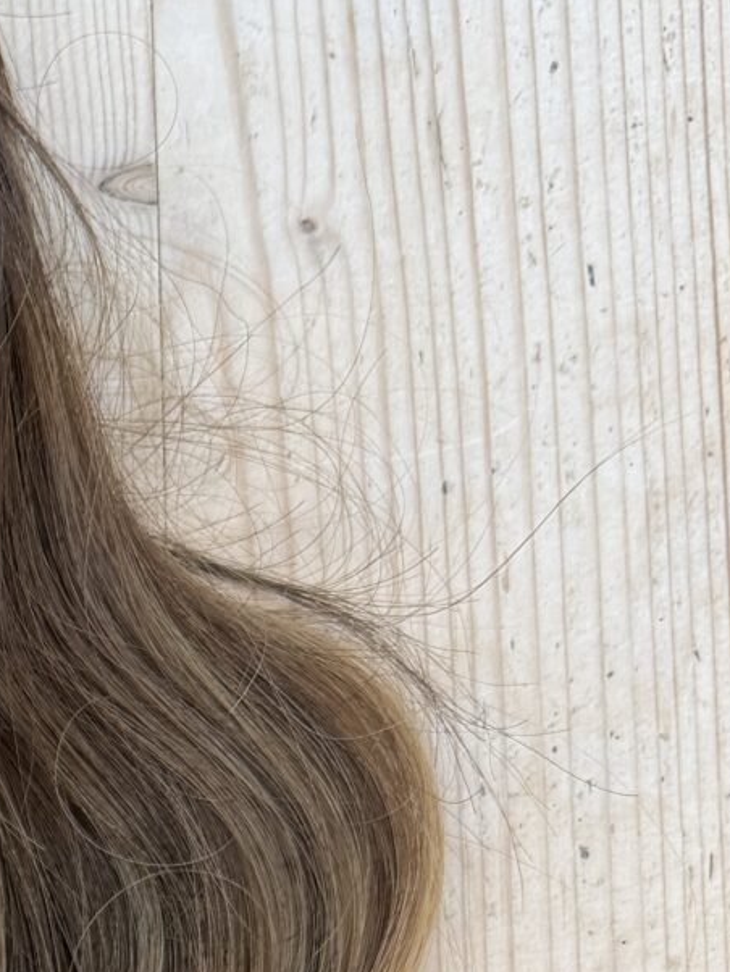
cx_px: -460
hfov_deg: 13.4
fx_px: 2866
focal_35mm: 102
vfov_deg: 17.3
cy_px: 1482
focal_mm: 6.76
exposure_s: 1/178
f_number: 1.78
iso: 64
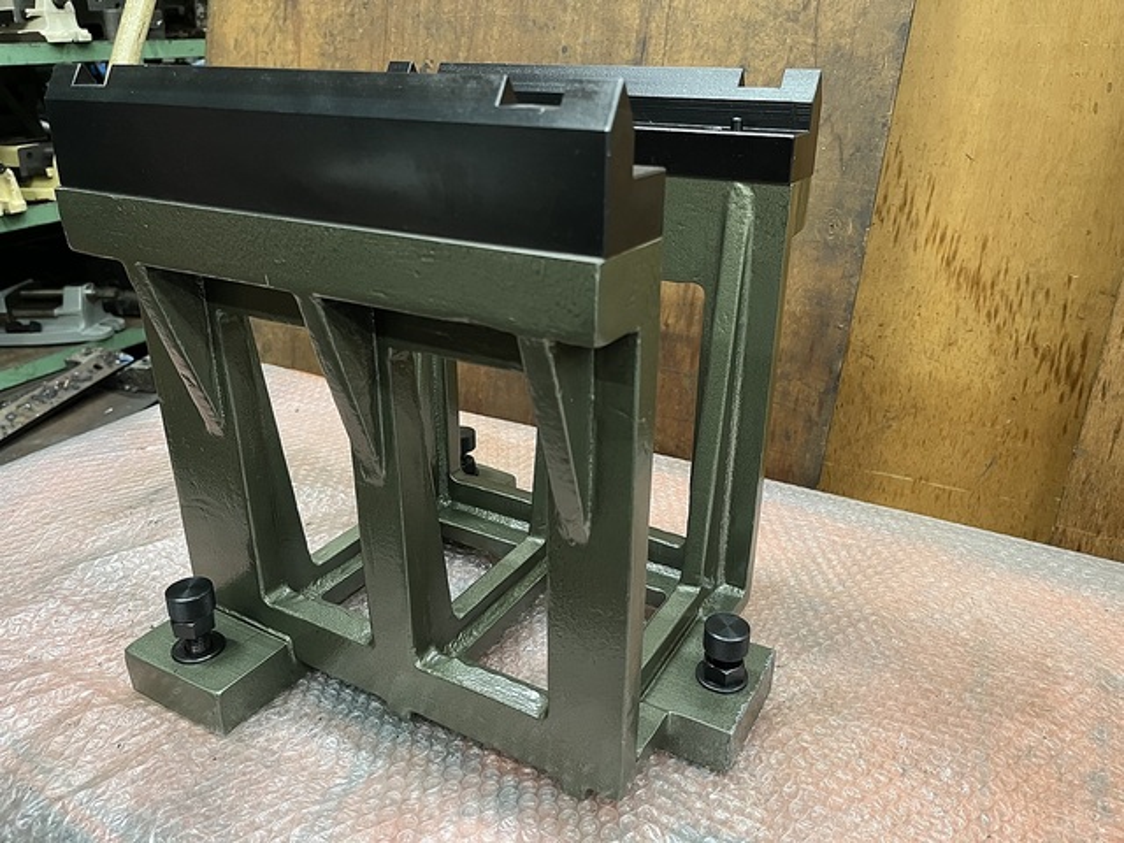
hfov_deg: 67.3
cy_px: 422
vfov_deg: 53.1
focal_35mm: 26
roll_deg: -0.8
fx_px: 844
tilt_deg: -24.2
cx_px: 562
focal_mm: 5.1
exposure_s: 1/50
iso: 400
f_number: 1.6
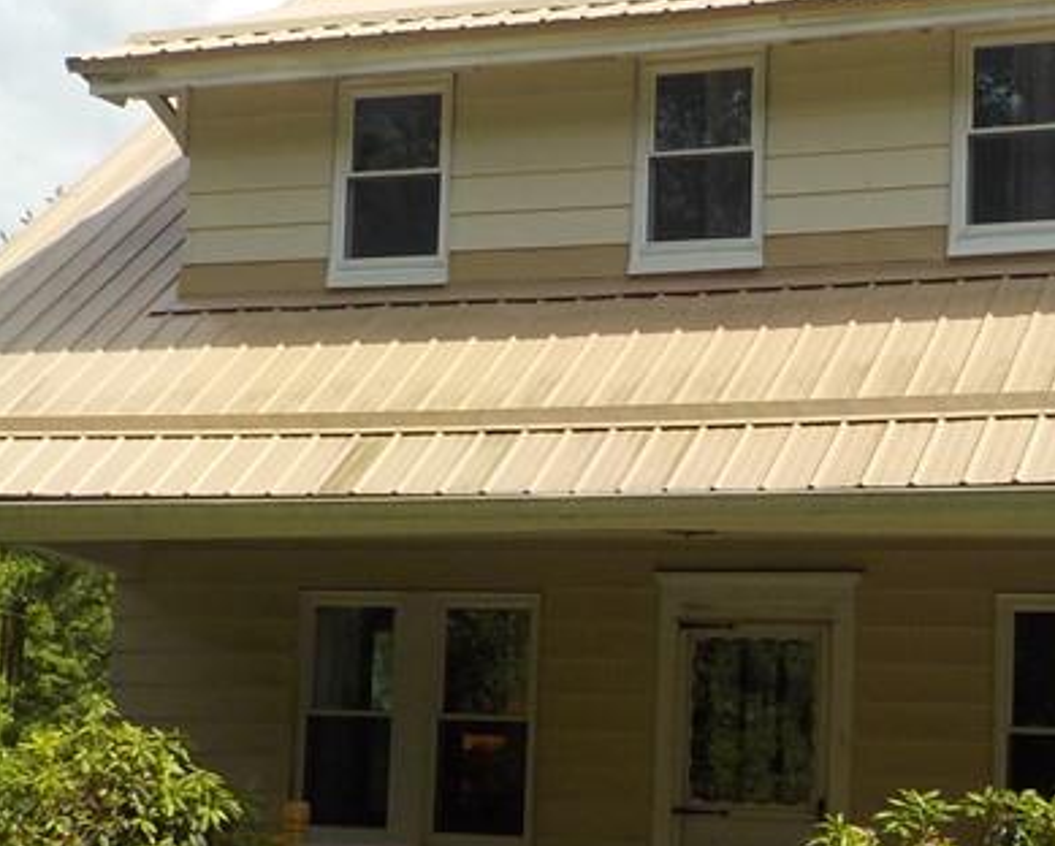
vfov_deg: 19.9
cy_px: 529
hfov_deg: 24.6
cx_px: 667
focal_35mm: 77
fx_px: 2407
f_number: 3.3
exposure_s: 1/1000
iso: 125
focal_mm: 4.1
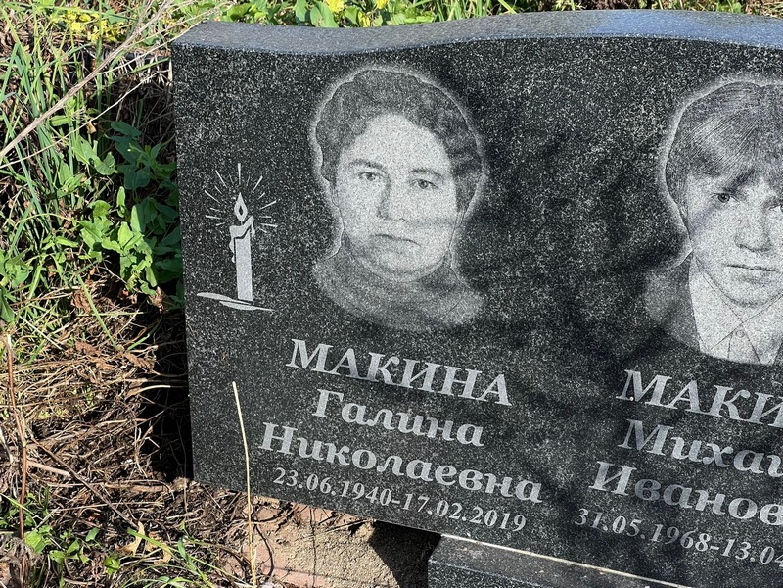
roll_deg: +1.7
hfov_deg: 25.3
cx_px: 392
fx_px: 1742
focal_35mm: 77
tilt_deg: -27.6
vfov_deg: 19.1
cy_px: 294
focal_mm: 9
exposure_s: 1/314
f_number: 2.8
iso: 32
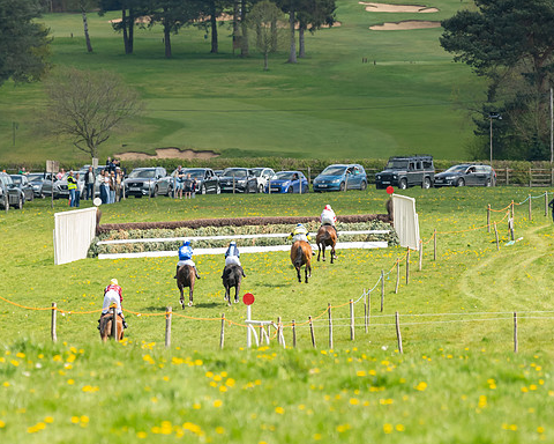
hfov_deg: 4.7
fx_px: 6706
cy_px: 225
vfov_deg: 3.8
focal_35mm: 409
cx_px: 284
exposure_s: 1/1600
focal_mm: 200
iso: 400
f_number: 4
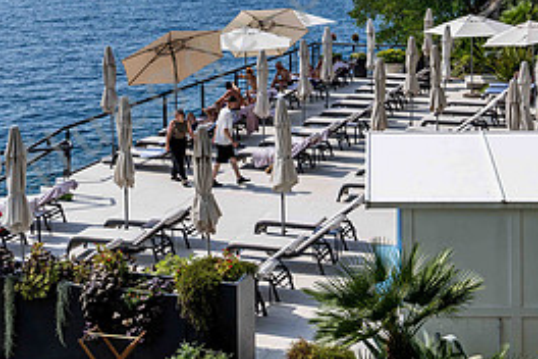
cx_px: 312
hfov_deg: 30.5
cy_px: -21
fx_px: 986
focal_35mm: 66
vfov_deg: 19.8
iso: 100
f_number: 9
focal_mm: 30
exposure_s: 1/200
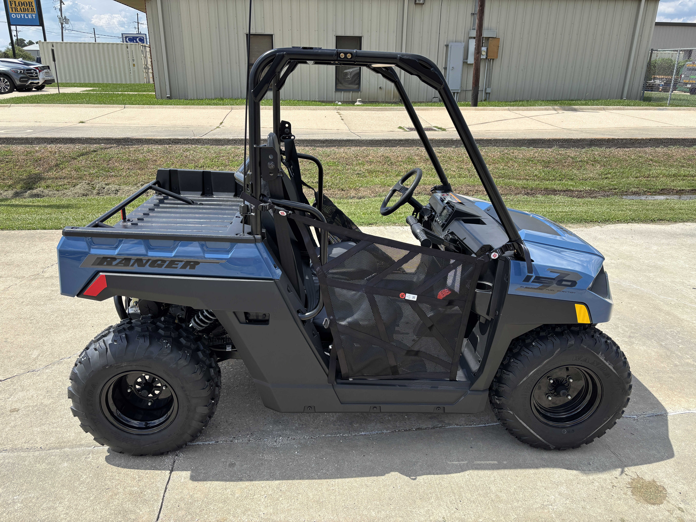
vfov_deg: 53.1
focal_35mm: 26
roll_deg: +0.0
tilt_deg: -19.2
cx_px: 348
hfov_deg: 67.3
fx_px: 523
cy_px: 261
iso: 50
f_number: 1.6
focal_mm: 5.96
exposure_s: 1/2193
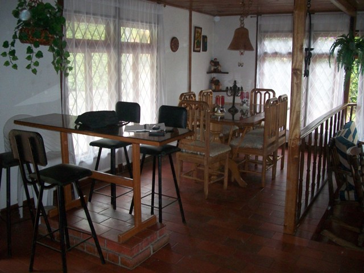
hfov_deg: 56.8
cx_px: 182
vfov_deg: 44.2
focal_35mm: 32
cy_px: 136
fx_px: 336
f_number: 2.9
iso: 160
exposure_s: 1/60
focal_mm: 5.7
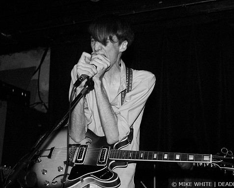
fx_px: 413
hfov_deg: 31.6
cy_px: 94
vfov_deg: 25.6
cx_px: 139
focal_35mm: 60
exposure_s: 1/30
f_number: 2.8
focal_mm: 35
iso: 1600
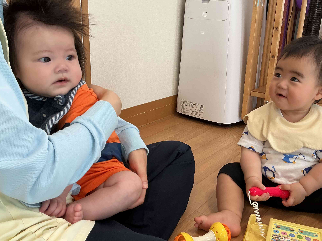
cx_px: 193
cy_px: 118
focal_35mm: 37
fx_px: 344
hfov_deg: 49.8
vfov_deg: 38.7
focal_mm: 3
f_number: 1.8
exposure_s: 1/120
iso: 50
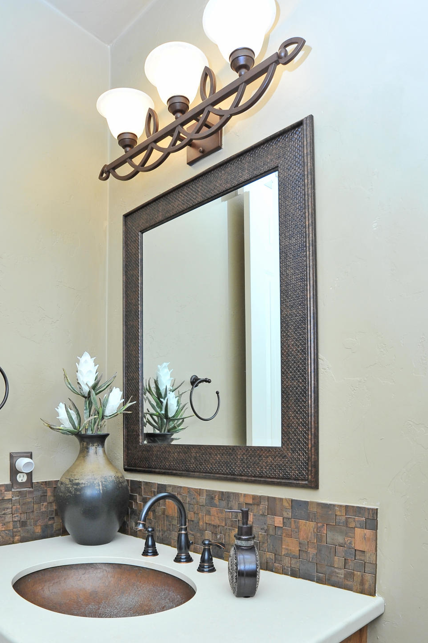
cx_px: 193
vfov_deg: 69.2
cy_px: 436
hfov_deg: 51.1
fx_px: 446
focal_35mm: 25
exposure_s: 1/30
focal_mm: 18
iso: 800
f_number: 10
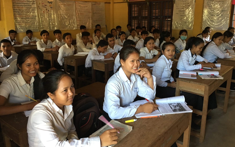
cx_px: 118
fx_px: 199
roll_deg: +1.0
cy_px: 66
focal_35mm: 31
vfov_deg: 40.5
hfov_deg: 61.2
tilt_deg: -11.3
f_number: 2.2
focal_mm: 4.15
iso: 80
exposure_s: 1/17
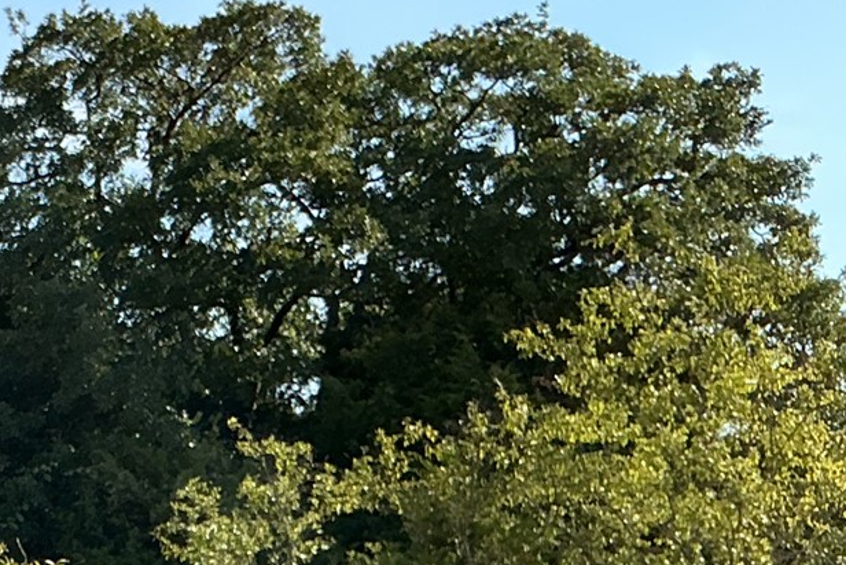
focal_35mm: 94
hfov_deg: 19.1
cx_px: -419
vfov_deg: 14.3
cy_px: 561
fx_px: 2209
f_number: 1.8
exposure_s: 1/1221
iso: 25
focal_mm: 3
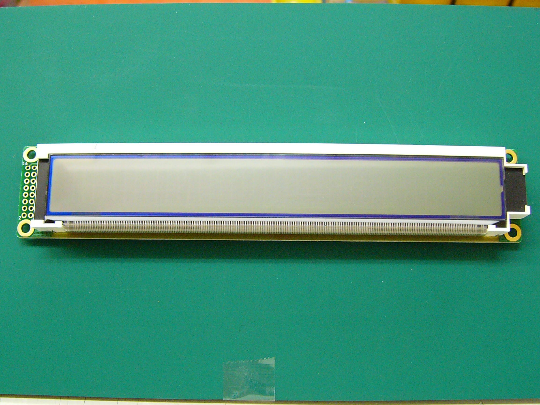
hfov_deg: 51.4
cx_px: 270
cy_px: 202
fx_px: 562
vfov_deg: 39.7
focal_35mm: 36
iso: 200
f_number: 2.8
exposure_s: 1/40
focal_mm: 6
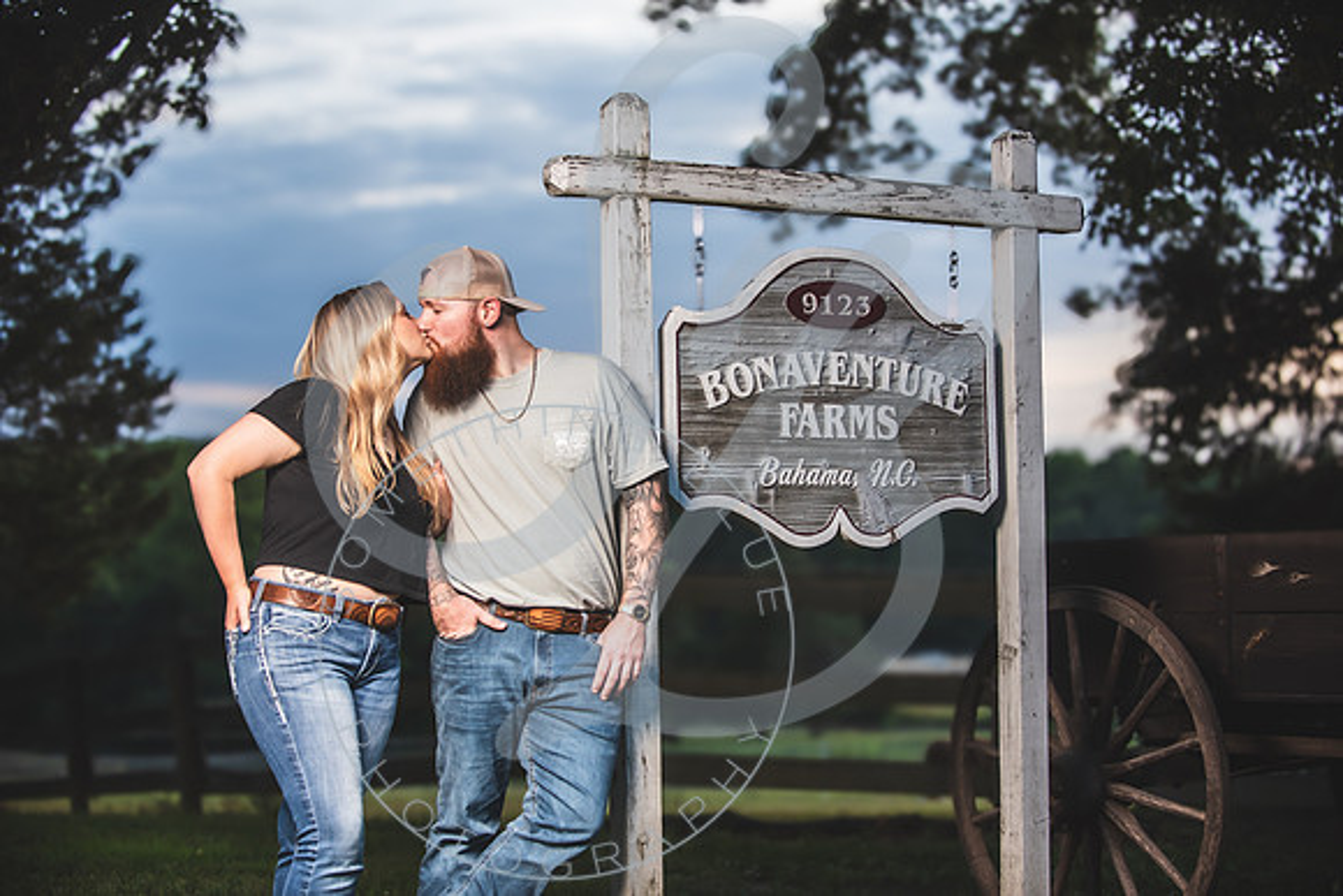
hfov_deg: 28.8
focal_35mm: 70
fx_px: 2612
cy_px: 448
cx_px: 672
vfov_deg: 19.5
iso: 250
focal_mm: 70
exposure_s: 1/400
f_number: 2.8
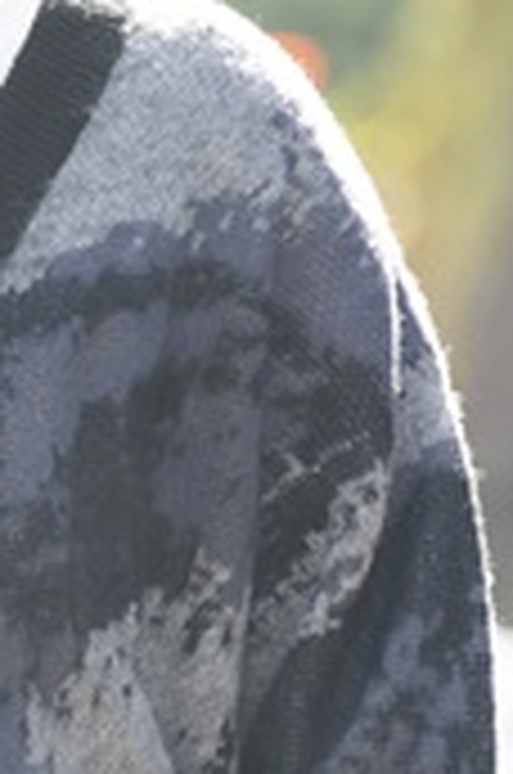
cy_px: 220
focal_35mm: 527
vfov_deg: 3.9
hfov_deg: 2.6
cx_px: -137
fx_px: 11309
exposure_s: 1/640
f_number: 5
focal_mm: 181
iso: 1600
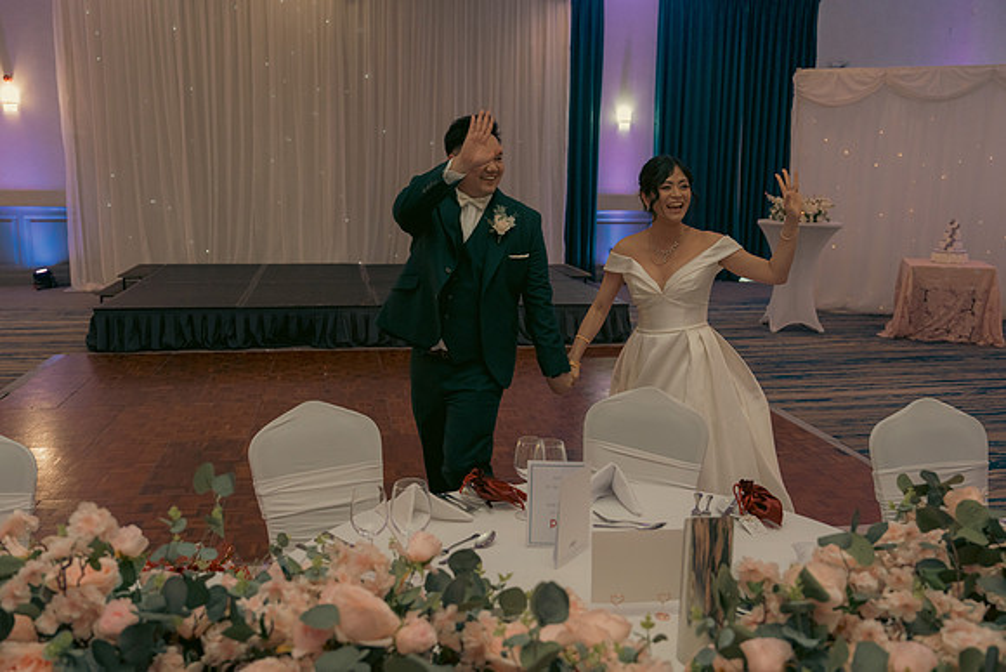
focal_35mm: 32
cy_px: 336
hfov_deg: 58.7
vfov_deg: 41.1
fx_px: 894
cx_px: 503
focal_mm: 32
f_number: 3.5
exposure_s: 1/160
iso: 2500
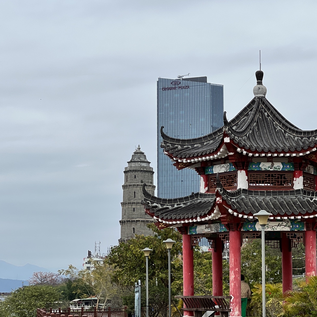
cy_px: 166
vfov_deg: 15.6
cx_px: 186
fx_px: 1160
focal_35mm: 112
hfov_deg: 15.5
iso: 32
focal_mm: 9
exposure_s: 1/889
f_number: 2.8
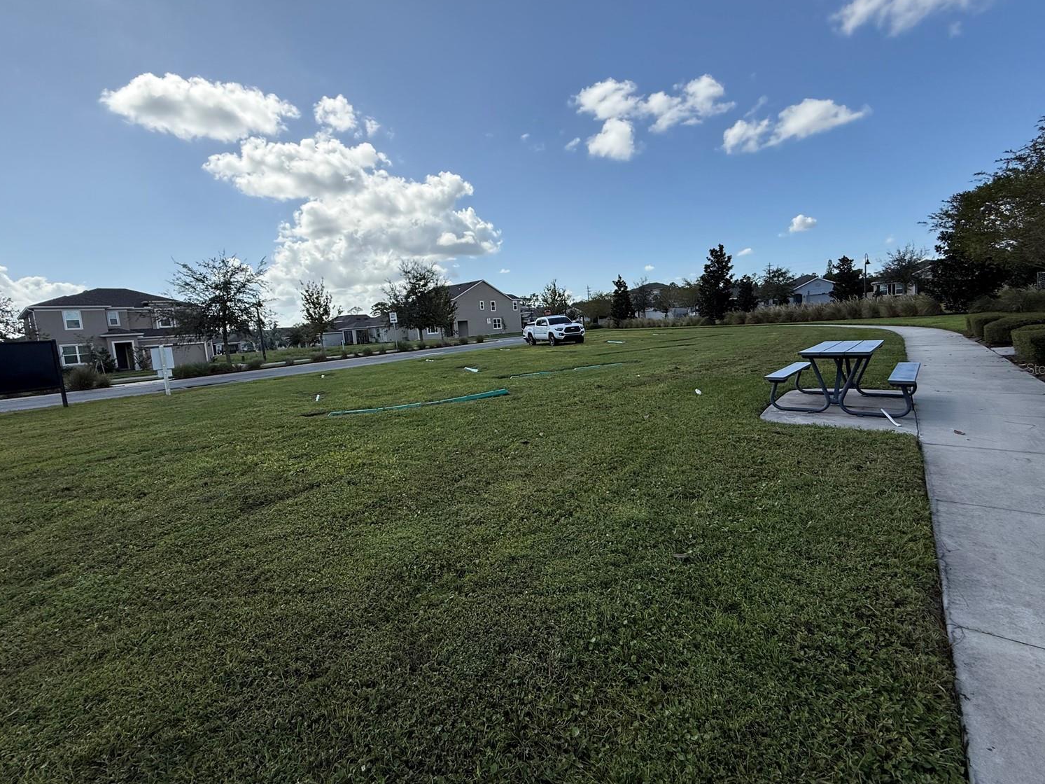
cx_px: 533
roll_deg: +3.7
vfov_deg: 81.7
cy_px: 368
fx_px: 453
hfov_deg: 98.2
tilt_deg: -5.6
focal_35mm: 15
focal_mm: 2.22
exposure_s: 1/2717
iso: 64
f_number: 2.2
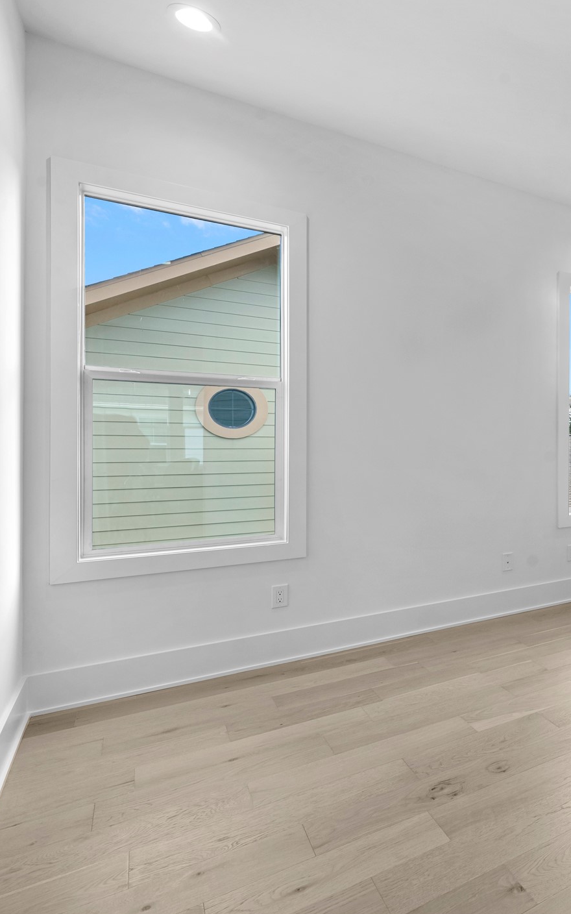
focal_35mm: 22
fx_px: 548
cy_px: 448
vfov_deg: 79.6
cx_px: 626
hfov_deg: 43.1
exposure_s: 1/20
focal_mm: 14
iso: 250
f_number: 9
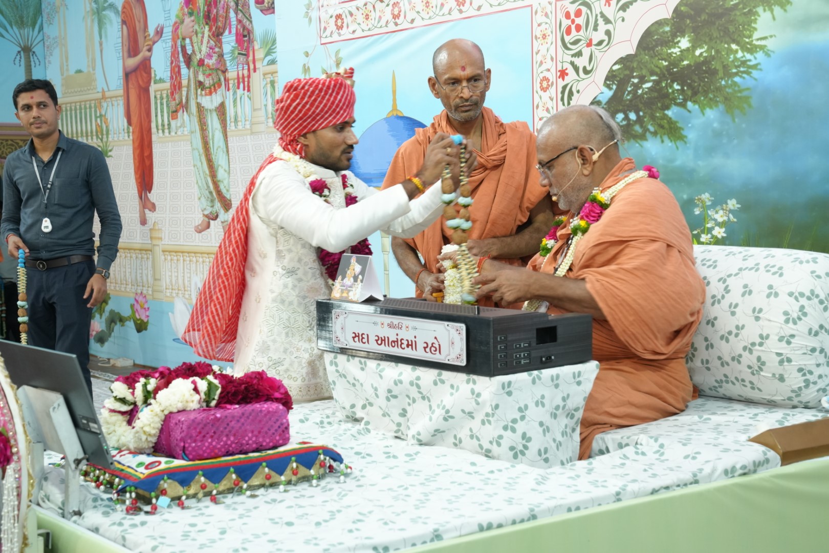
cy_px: 276
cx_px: 414
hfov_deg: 35.1
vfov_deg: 23.8
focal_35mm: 57
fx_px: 1312
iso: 2500
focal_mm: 57
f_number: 8
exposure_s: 1/125
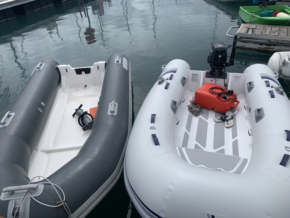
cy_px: 109
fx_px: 218
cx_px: 145
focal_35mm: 26
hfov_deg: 67.3
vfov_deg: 53.1
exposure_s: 1/3521
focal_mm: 4.25
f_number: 1.8
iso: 25
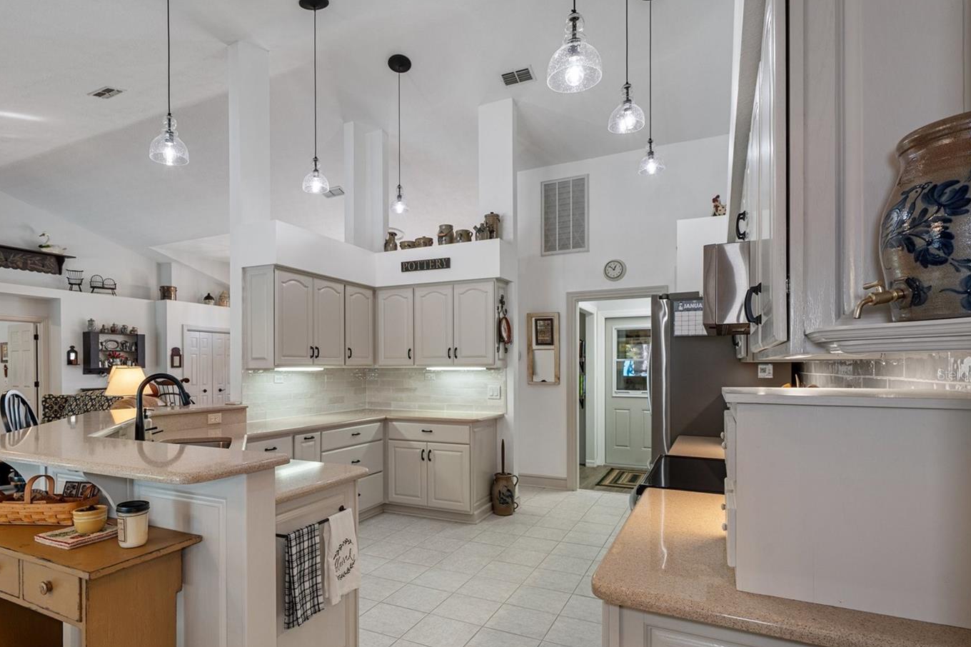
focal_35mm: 20
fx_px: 539
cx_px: 430
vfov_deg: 61.6
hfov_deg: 83.7
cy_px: 374
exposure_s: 1/5
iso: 400
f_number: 8
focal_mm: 17
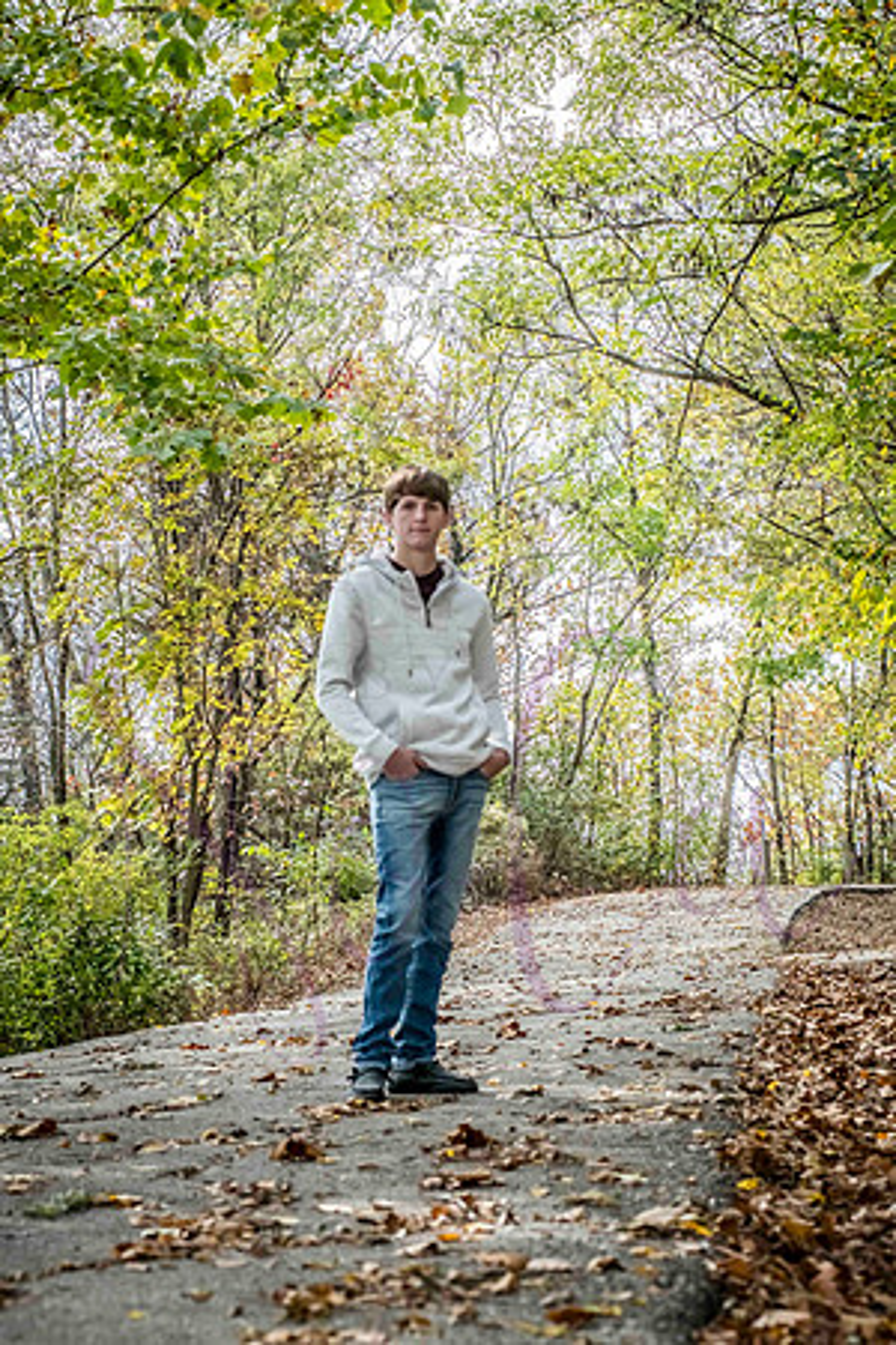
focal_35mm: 80
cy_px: 672
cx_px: 448
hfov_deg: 17.1
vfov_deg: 25.4
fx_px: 2986
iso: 800
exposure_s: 1/640
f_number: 7.1
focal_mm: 80
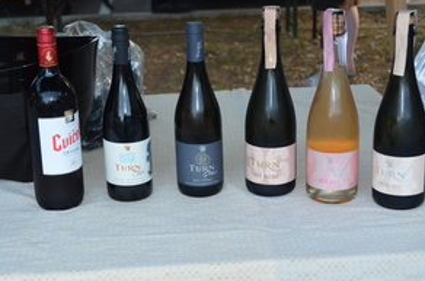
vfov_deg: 18.3
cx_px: 211
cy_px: 141
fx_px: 871
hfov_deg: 27.4
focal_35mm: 74
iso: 400
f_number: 4.8
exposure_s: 1/80
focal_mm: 32
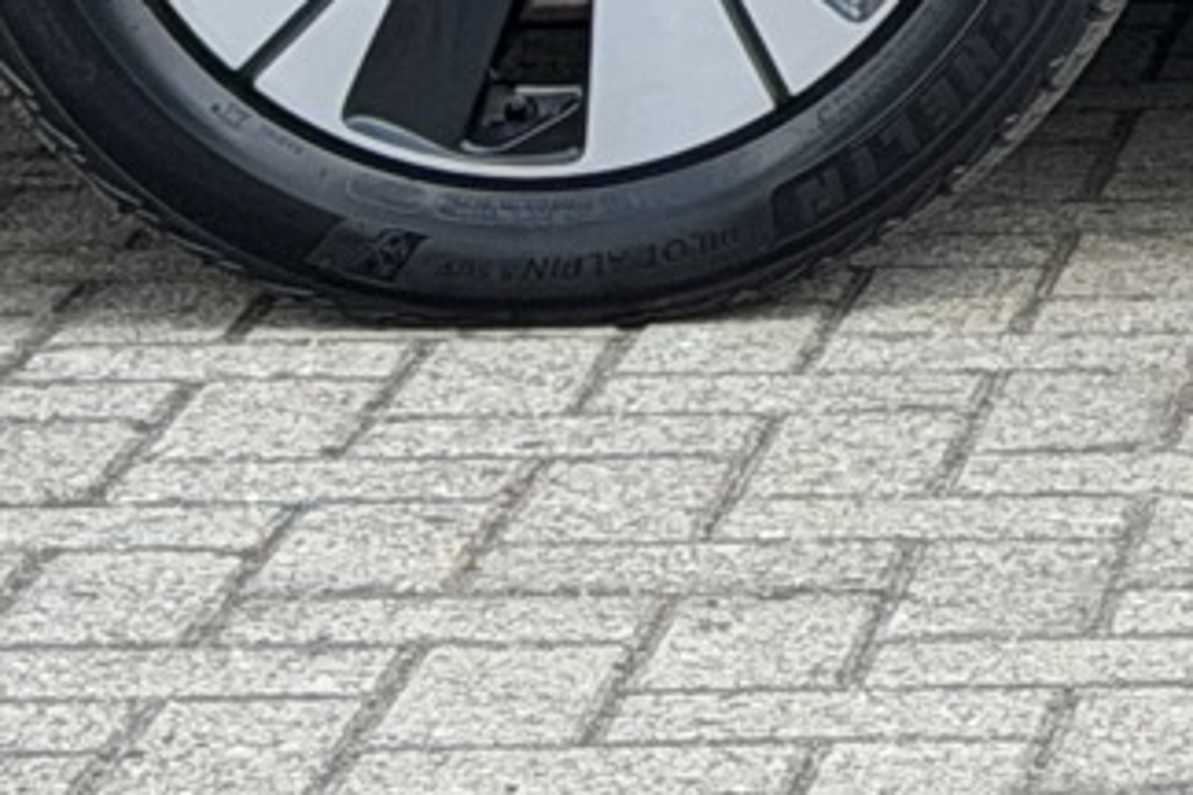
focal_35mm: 316
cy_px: -1730
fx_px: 10471
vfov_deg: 4.2
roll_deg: +0.2
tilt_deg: +0.0
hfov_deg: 6.2
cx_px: 2791
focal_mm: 6.76
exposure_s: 1/1456
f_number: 1.78
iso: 80
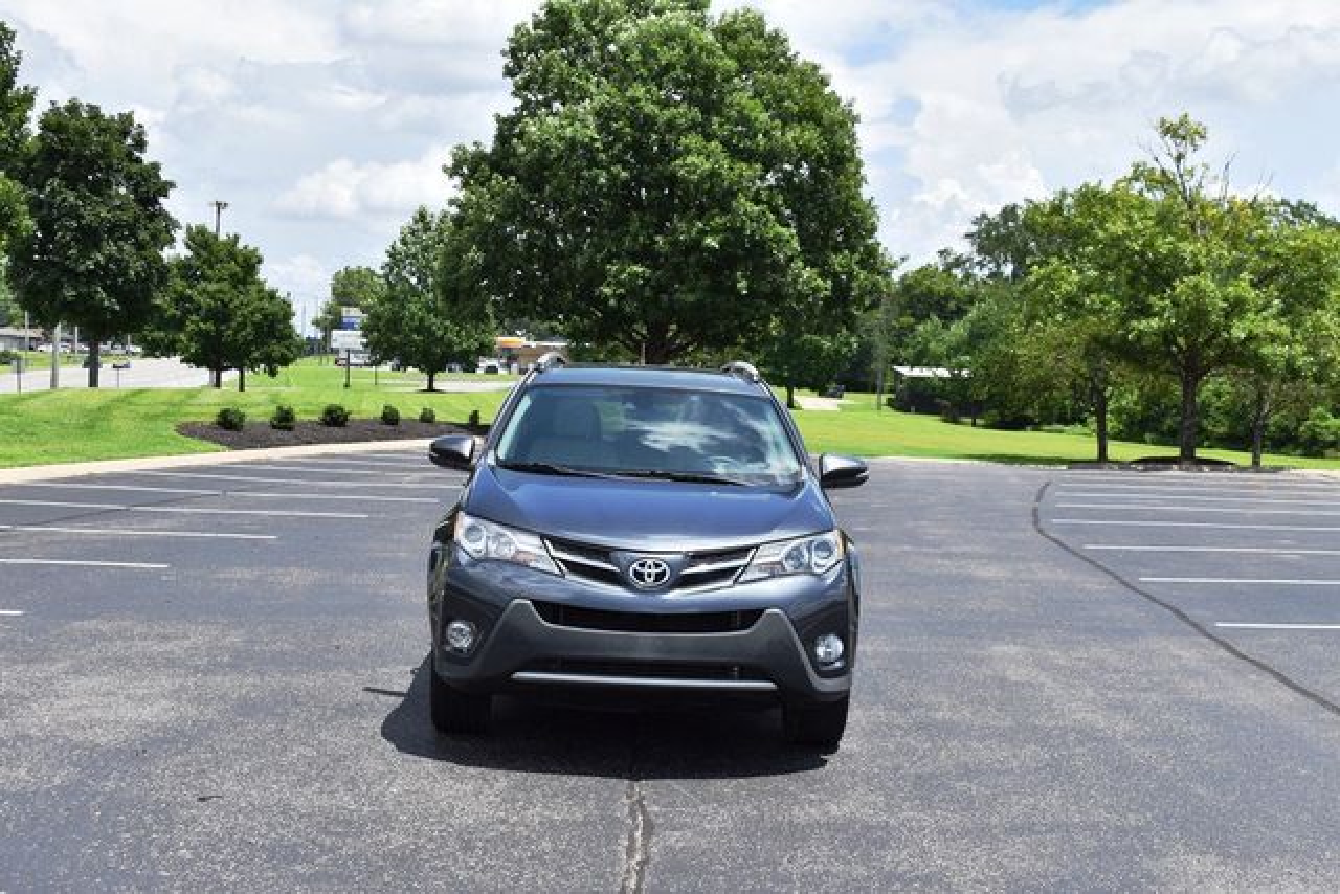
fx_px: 1787
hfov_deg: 41.1
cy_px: 447
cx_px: 670
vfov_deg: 28.1
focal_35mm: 48
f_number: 8
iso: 100
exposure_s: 1/250
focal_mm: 32
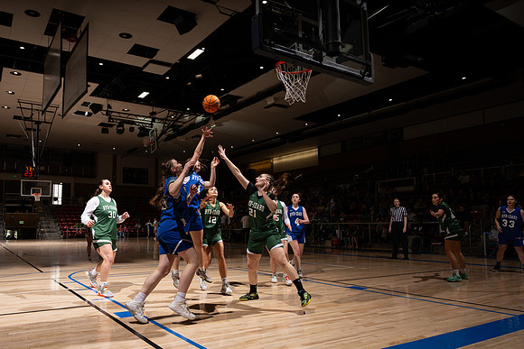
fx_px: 406
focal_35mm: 28
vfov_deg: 46.5
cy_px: 194
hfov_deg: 65.3
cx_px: 220
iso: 100
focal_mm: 24
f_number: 5
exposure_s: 1/125
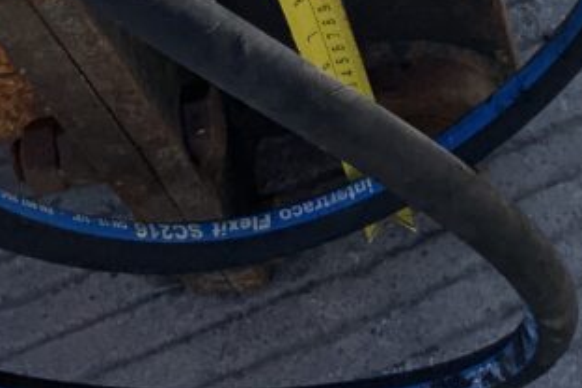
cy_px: -293
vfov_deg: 12.7
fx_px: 1600
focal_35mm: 99
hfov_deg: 20.6
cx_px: 371
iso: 16
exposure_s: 1/1250
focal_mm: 3
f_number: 1.8
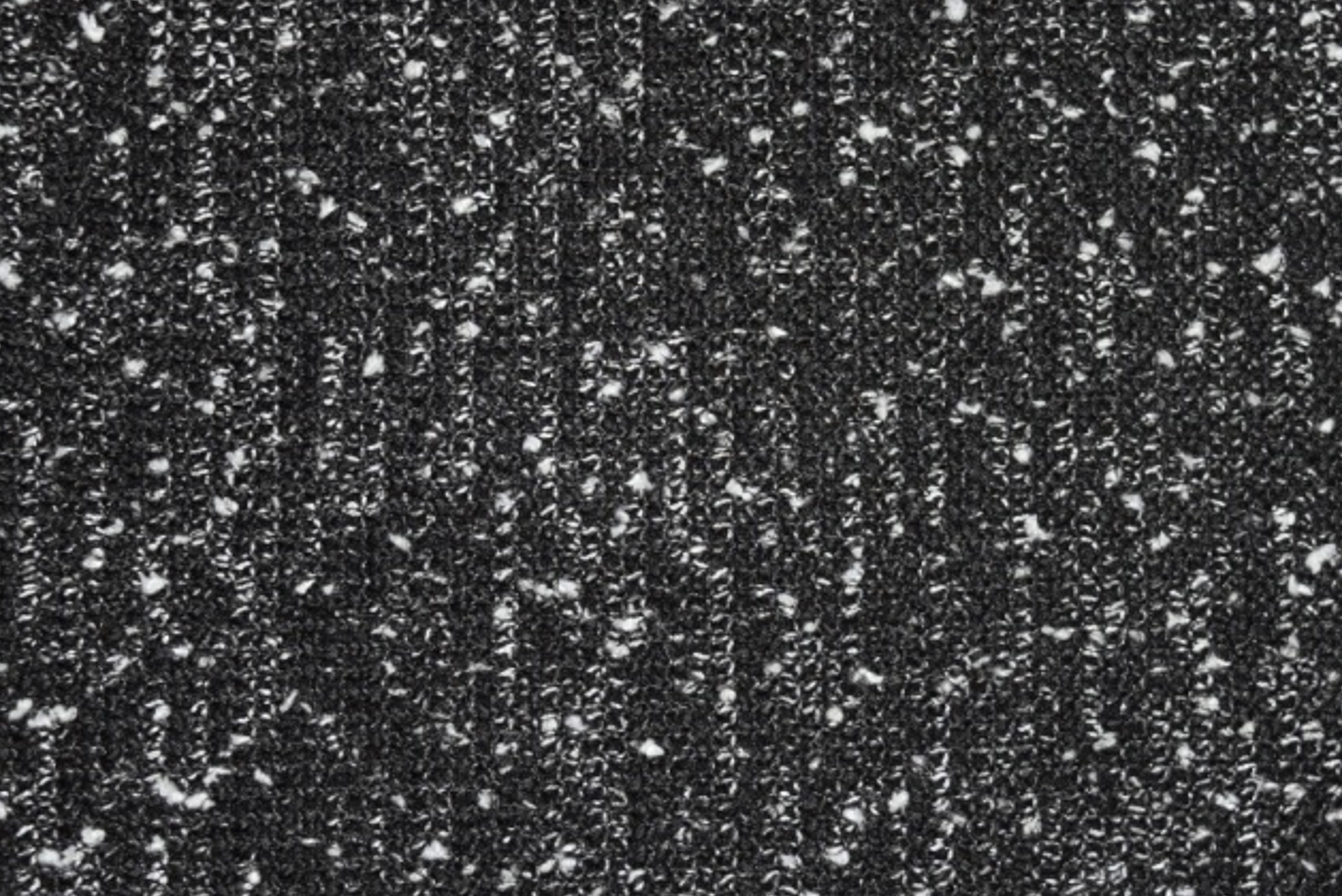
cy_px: 362
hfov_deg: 24.4
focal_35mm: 83
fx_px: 3095
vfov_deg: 16.5
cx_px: 826
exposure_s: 1/200
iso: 125
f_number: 8
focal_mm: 34
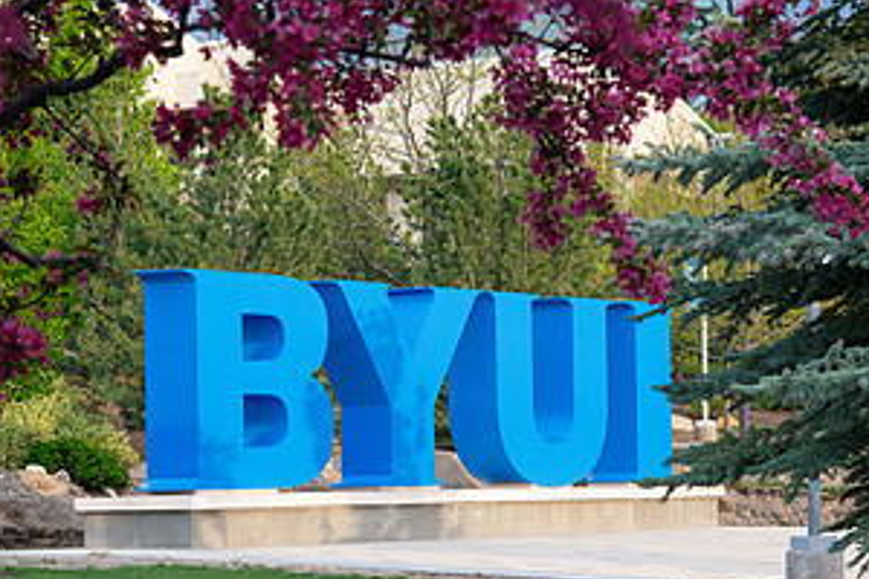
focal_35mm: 127
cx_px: 440
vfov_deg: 10.8
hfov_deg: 16.1
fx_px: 3065
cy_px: 422
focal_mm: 62
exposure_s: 1/400
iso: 500
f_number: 5
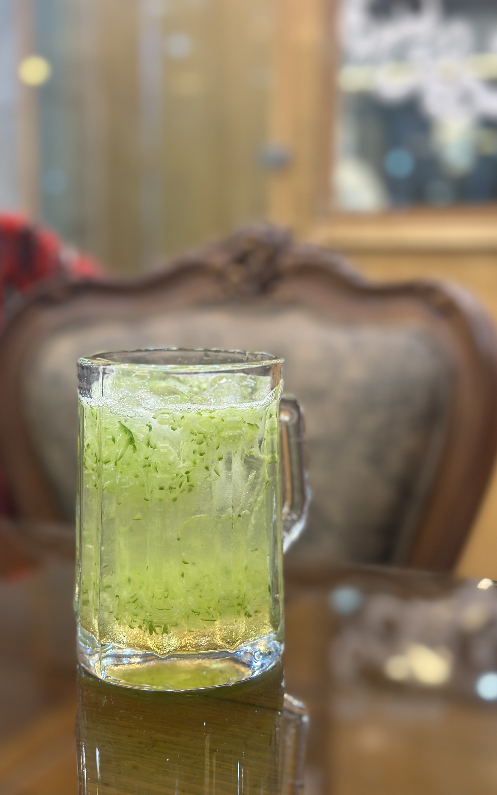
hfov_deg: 25.3
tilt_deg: -7.1
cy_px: 397
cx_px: 256
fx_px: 1105
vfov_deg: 39.6
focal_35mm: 51
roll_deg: +0.3
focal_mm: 6.86
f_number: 1.78
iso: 100
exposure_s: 1/50
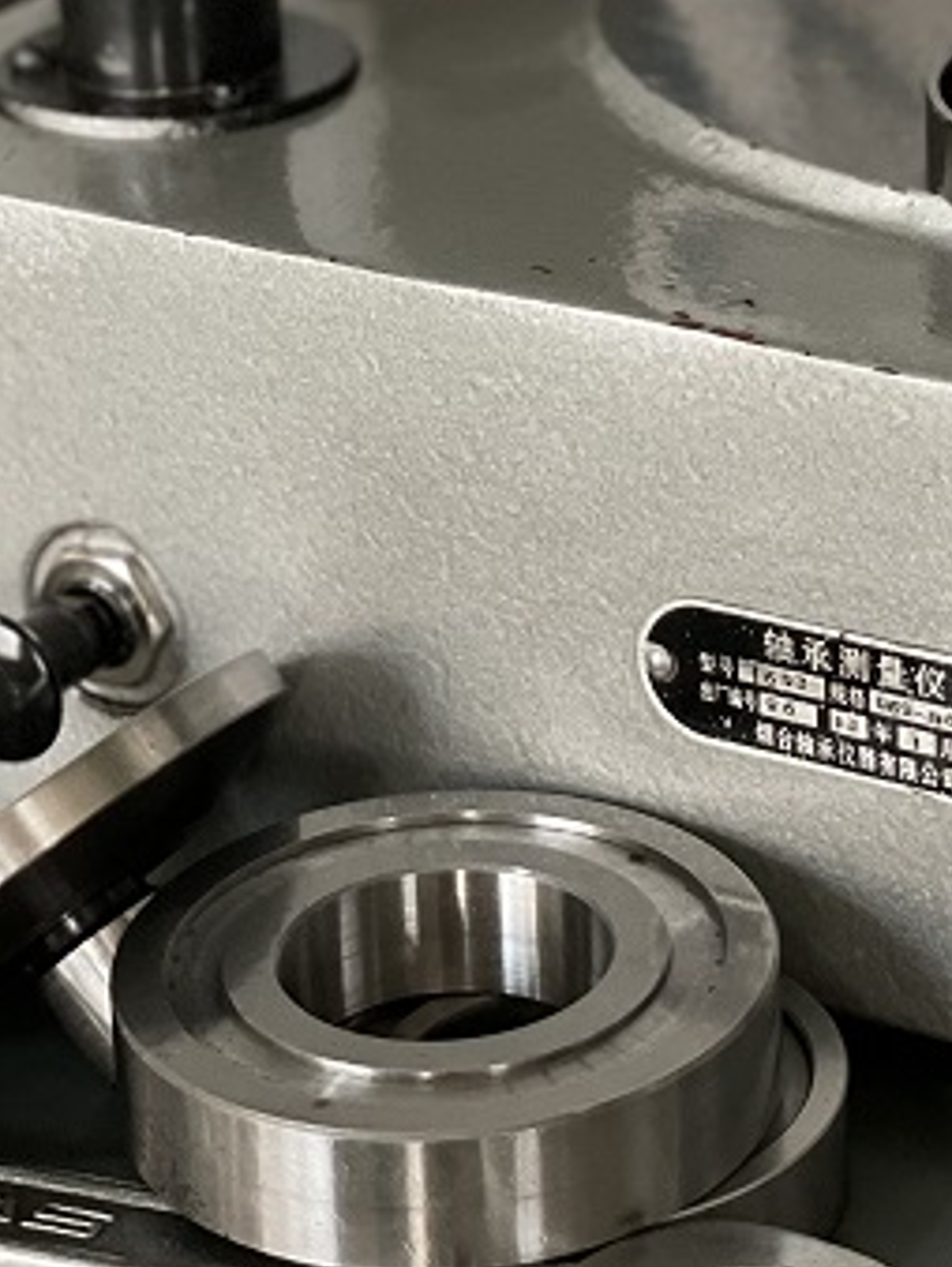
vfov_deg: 15.7
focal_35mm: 123
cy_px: 11
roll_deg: +1.5
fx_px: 4505
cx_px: 705
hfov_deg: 12.0
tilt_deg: -18.8
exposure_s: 1/100
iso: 250
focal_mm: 6
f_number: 2
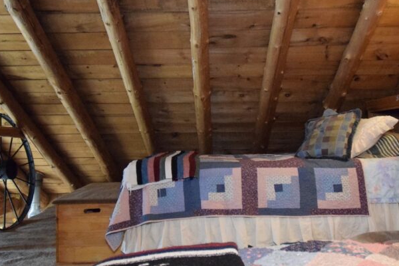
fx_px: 332
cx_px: 210
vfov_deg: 43.6
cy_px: 128
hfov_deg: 61.9
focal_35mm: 30
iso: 5600
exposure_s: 1/60
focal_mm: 10
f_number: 4.5
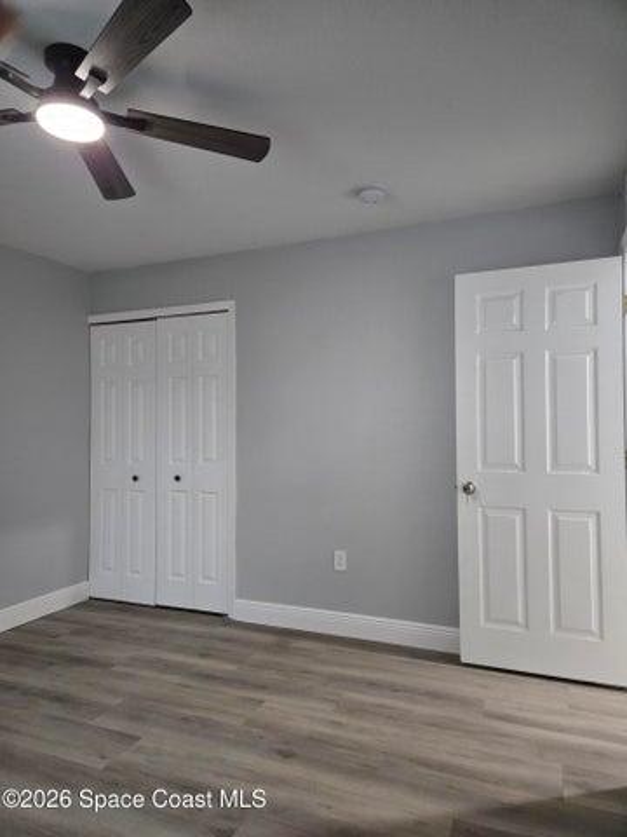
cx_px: 314
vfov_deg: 73.9
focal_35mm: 23
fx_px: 555
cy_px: 418
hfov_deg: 58.9
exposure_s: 1/60
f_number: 1.8
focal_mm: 5.4
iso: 500
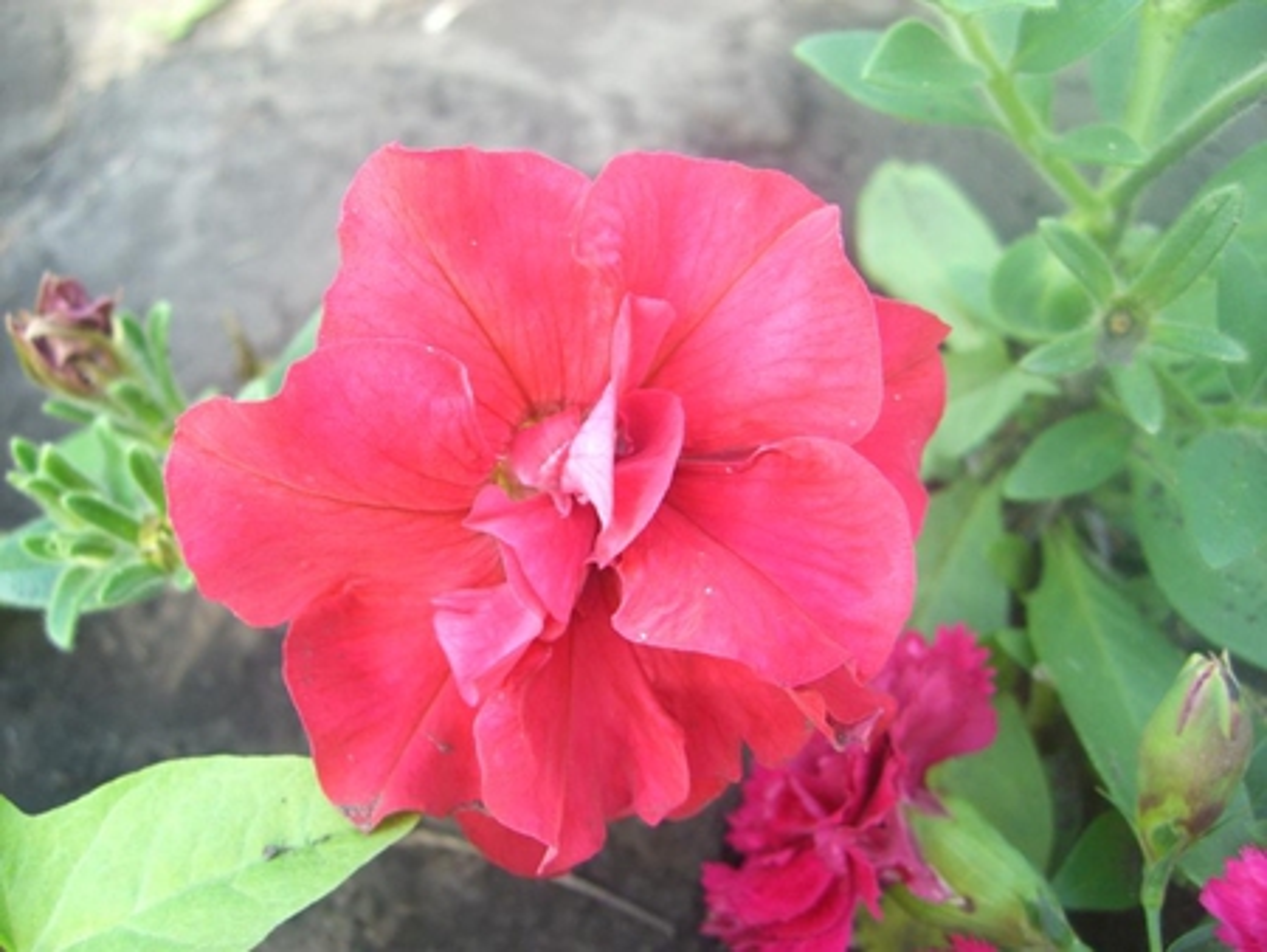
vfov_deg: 37.8
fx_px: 1392
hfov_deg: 49.0
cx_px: 634
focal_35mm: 38
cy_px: 476
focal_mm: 6.2
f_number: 2.7
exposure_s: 1/60
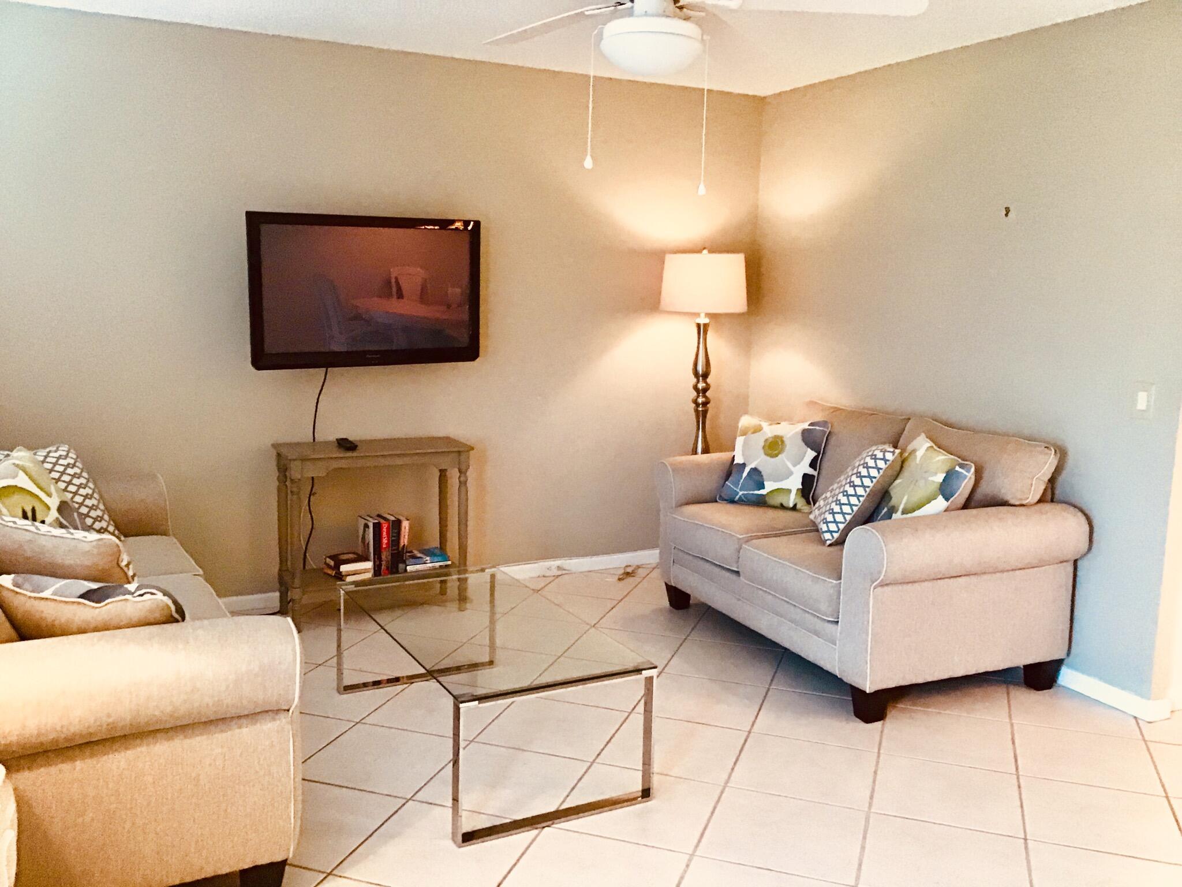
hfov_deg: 58.4
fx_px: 1059
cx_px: 591
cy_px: 444
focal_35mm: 31
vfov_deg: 45.4
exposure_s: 1/30
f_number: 2.4
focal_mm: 3.3
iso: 250
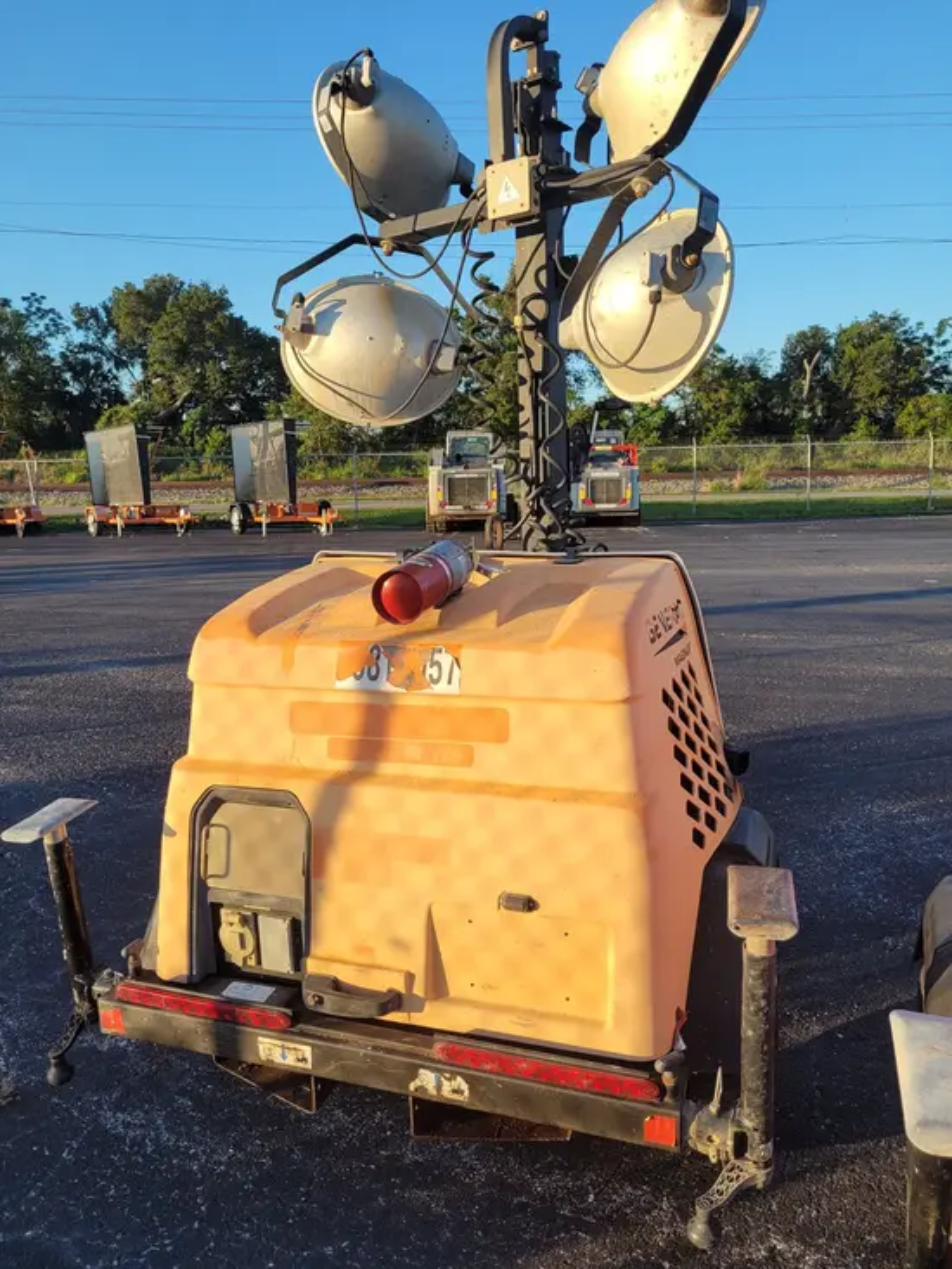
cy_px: 634
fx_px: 953
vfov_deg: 67.3
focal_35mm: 26
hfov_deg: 53.1
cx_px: 476
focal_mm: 5.4
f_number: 1.8
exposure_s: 1/769
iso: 40
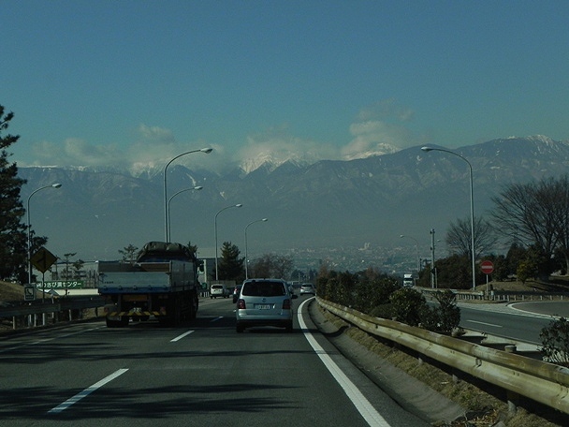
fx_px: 1397
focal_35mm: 85
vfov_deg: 17.4
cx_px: 284
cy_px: 214
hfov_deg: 23.0
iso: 200
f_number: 7.1
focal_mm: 15.1
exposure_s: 1/1866
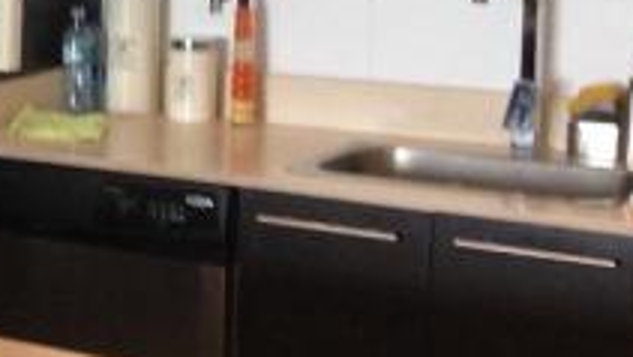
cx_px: -237
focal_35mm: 109
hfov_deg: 18.0
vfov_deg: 11.1
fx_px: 1831
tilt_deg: -8.8
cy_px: 75
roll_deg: +0.8
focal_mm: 4.12
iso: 100
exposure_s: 1/20
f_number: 2.4
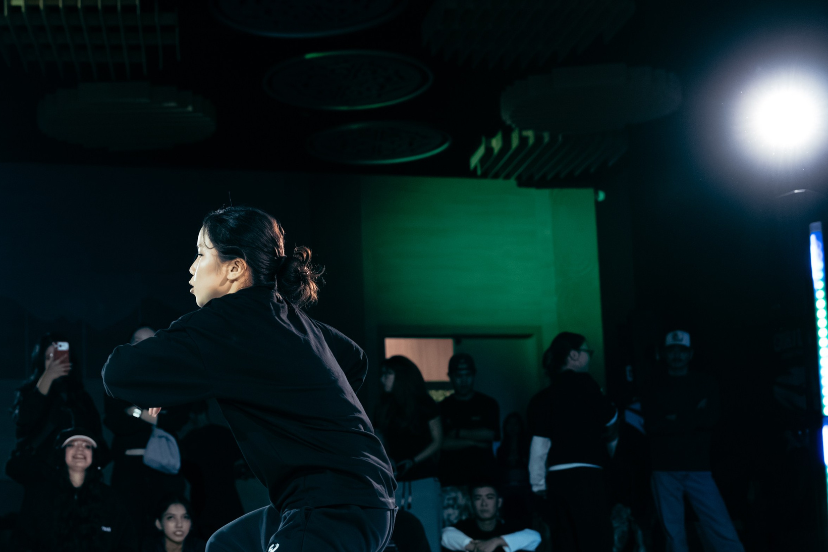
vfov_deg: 21.1
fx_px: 1471
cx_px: 332
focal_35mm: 64
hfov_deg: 31.3
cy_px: 386
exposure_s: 1/800
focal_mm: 35
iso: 3200
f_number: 2.8
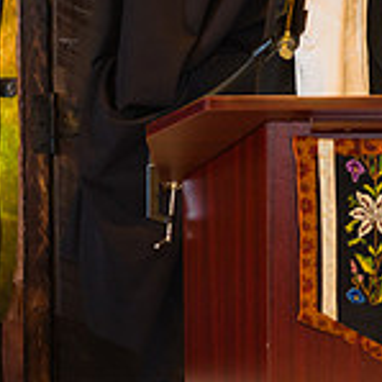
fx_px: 3071
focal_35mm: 246
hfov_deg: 7.1
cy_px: 18
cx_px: 433
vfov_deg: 7.1
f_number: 4
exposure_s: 1/200
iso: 1250
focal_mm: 70
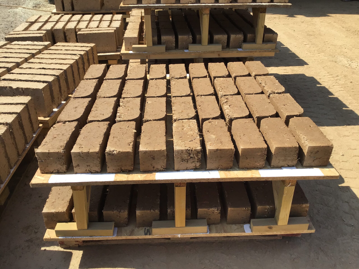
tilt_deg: -31.1
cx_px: 180
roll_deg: -1.6
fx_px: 321
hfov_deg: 58.4
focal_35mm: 31
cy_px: 134
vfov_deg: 45.4
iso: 25
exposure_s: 1/1072
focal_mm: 3.3
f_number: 2.4
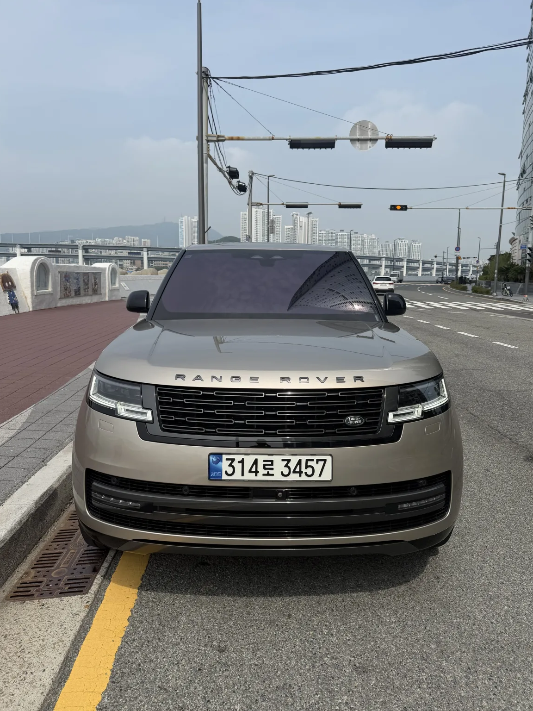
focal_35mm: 25
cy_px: 346
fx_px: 513
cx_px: 271
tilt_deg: -8.1
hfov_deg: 54.9
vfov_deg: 69.4
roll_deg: -1.5
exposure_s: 1/5714
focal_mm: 6.76
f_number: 1.78
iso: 80
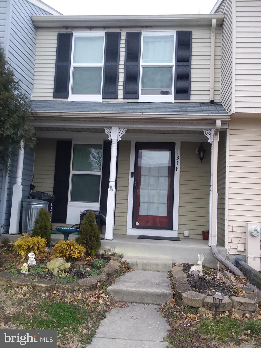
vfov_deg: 61.6
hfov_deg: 48.3
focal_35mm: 29
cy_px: 174
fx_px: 291
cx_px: 130
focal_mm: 2.47
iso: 50
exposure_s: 1/30
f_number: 1.9
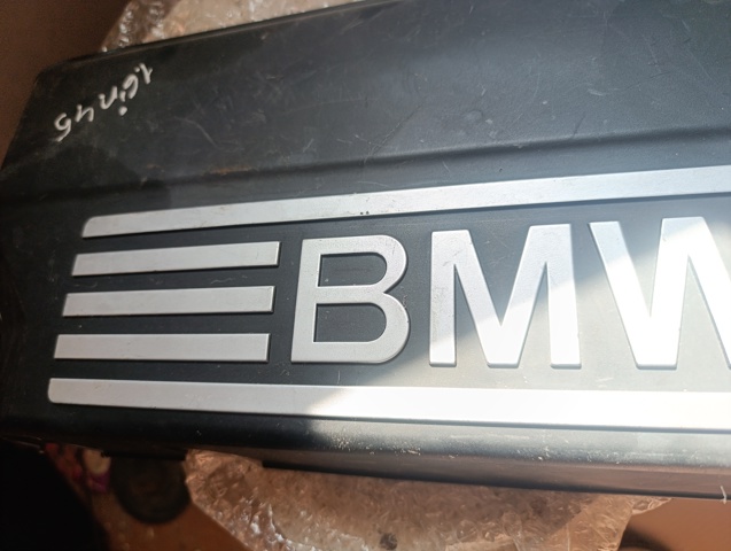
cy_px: 276
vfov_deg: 59.0
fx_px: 487
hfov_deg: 73.8
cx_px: 366
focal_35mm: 23
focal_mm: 6.14
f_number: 1.6
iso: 125
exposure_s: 1/100
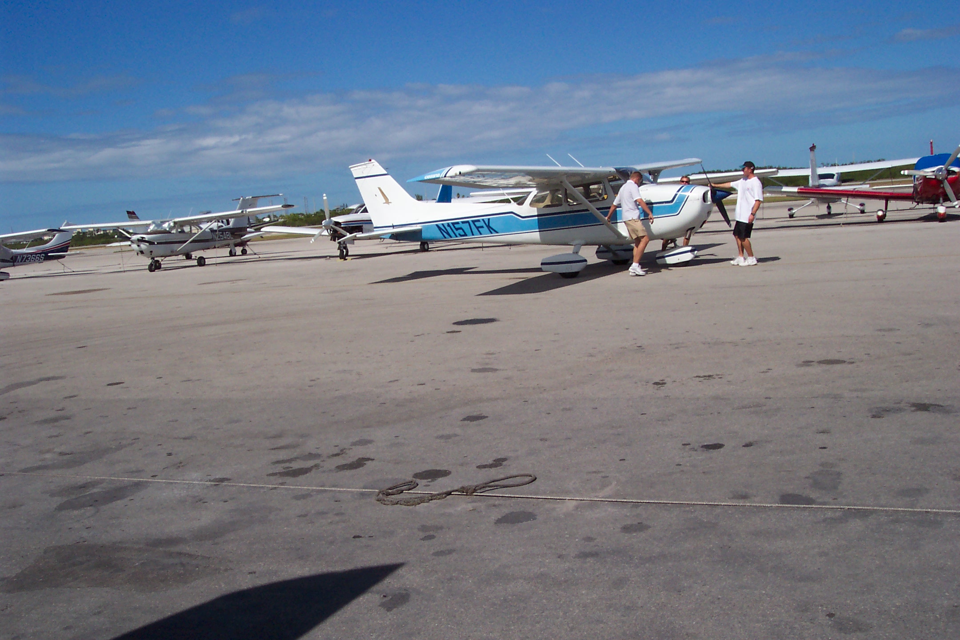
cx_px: 480
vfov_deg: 35.1
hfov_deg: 50.7
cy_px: 320
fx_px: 1013
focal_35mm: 38
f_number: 4.8
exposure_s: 1/1000
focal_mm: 8
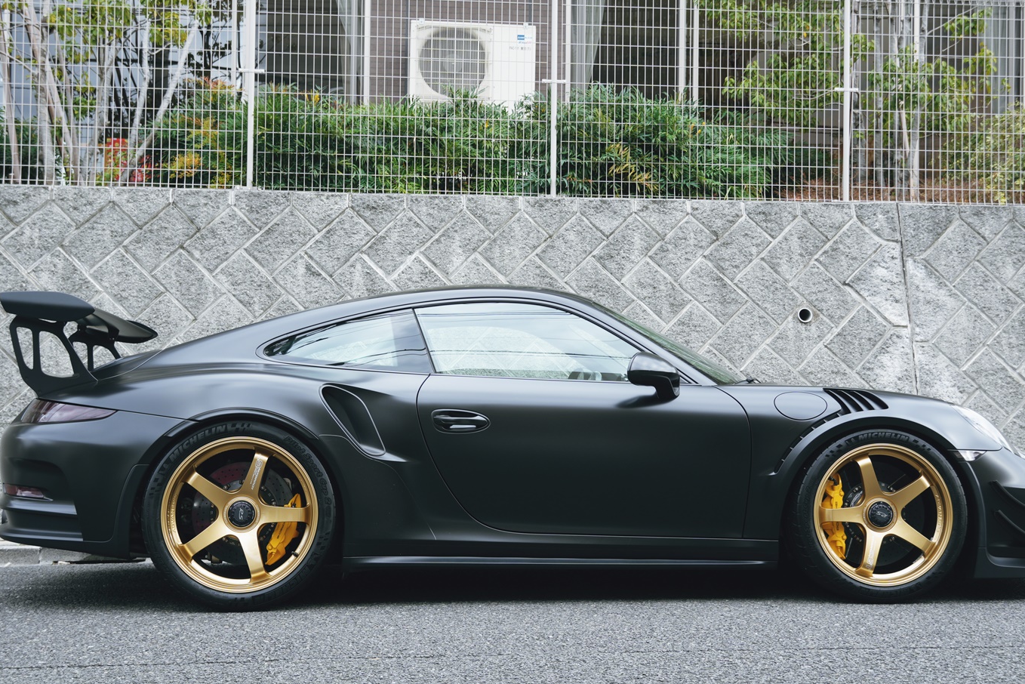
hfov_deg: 37.5
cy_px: 338
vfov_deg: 25.5
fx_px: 1509
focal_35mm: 53
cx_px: 522
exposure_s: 1/50
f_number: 4.5
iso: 100
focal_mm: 32
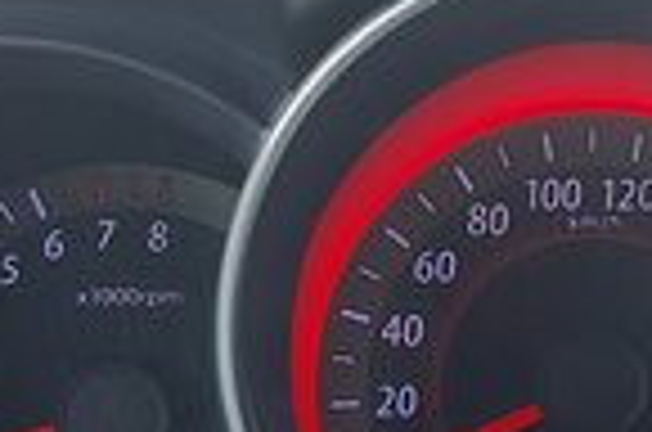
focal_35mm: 69
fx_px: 1247
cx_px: 652
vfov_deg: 19.3
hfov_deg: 27.6
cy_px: 396
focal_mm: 5.23
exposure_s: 1/50
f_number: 1.8
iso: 64
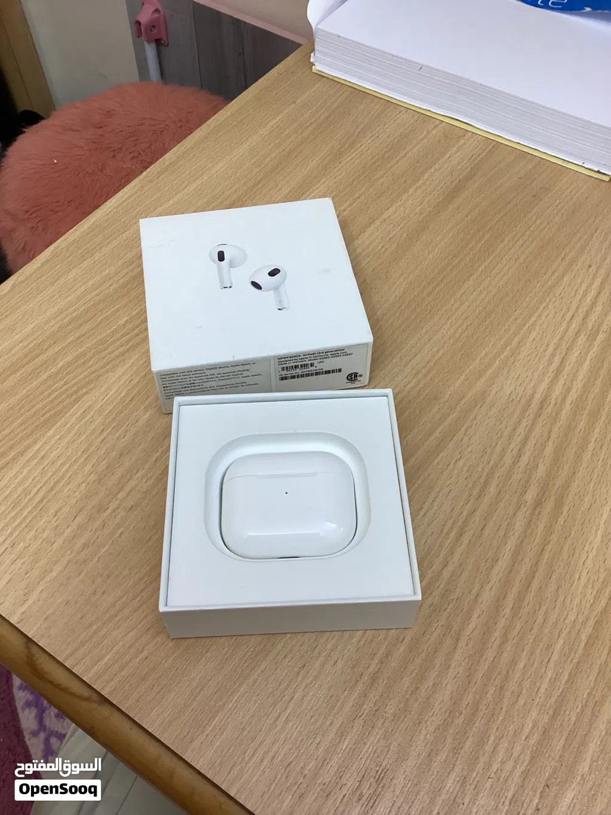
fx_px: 729
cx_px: 306
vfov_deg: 58.3
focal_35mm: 31
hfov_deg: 45.4
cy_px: 408
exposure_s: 1/60
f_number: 2.4
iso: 160
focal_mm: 3.3
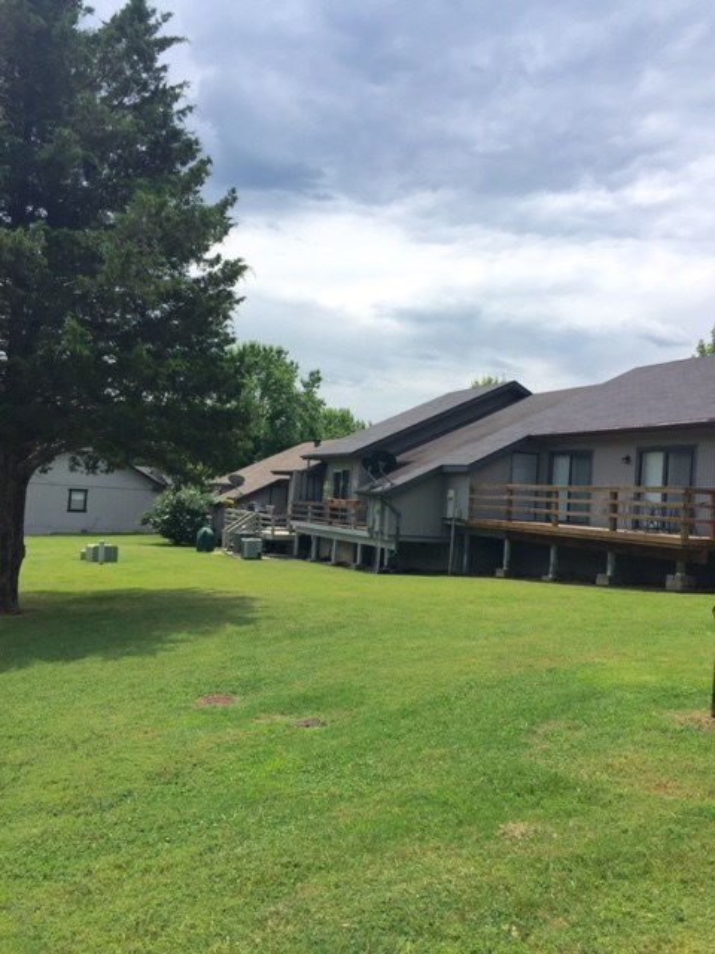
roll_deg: -3.9
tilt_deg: +2.3
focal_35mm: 29
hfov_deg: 48.2
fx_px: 799
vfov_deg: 61.7
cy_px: 477
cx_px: 358
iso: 32
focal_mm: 4.15
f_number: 2.2
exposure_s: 1/2475
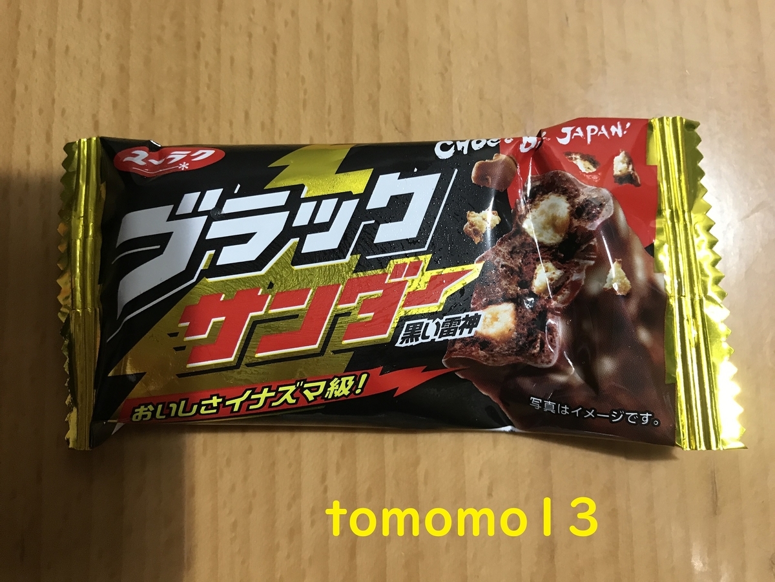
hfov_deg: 63.4
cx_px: 388
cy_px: 291
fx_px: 627
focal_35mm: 28
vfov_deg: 49.7
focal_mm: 3.99
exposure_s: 1/17
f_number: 1.8
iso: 40
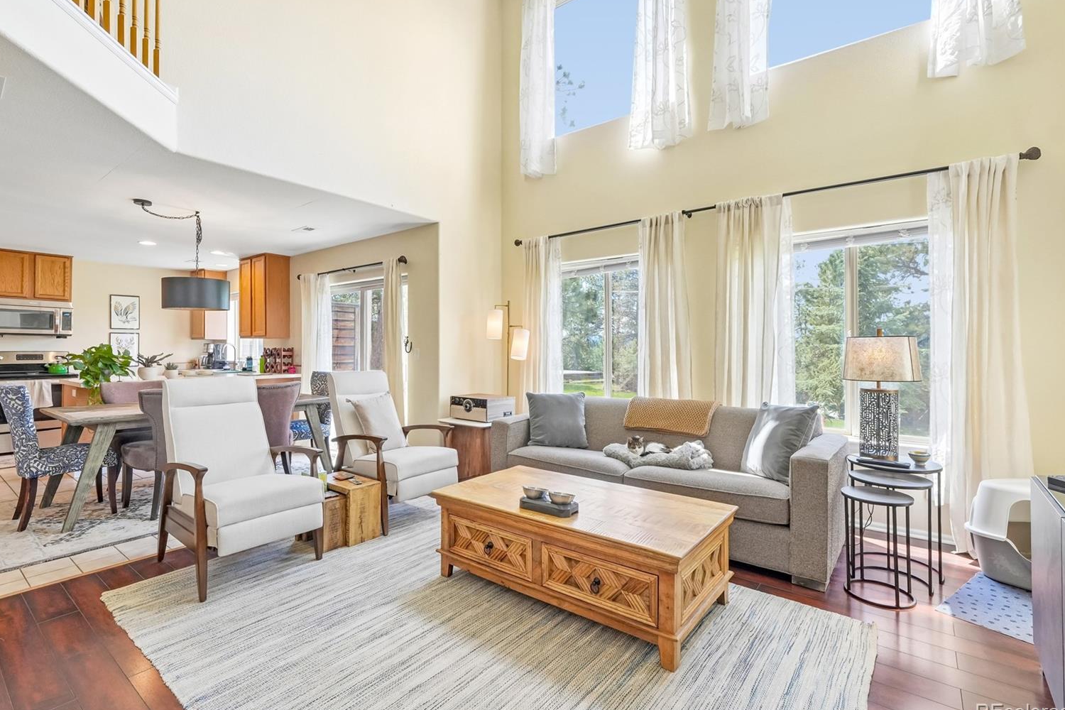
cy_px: 348
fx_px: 473
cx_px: 523
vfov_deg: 73.7
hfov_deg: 96.7
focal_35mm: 16
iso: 800
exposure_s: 1/30
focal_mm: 10
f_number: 8
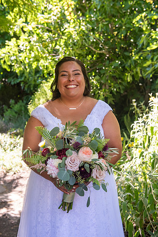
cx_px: 79
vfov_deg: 41.1
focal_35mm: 48
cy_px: 118
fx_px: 316
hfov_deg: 28.1
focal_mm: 48
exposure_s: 1/250
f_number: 4.5
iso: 640
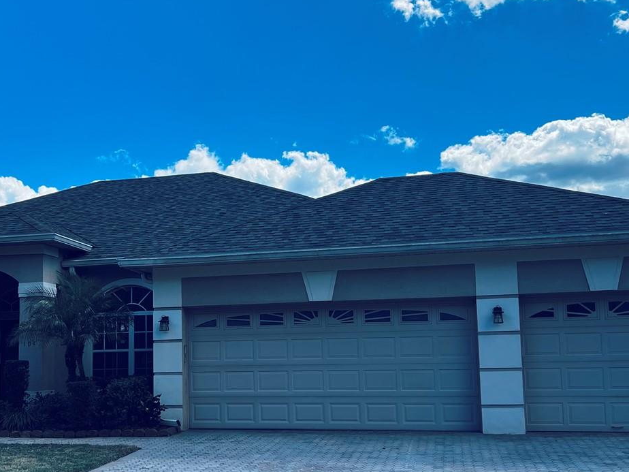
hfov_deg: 41.7
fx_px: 818
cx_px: 226
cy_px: 293
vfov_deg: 32.0
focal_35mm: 45
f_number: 1.5
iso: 50
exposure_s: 1/3704
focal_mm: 5.7
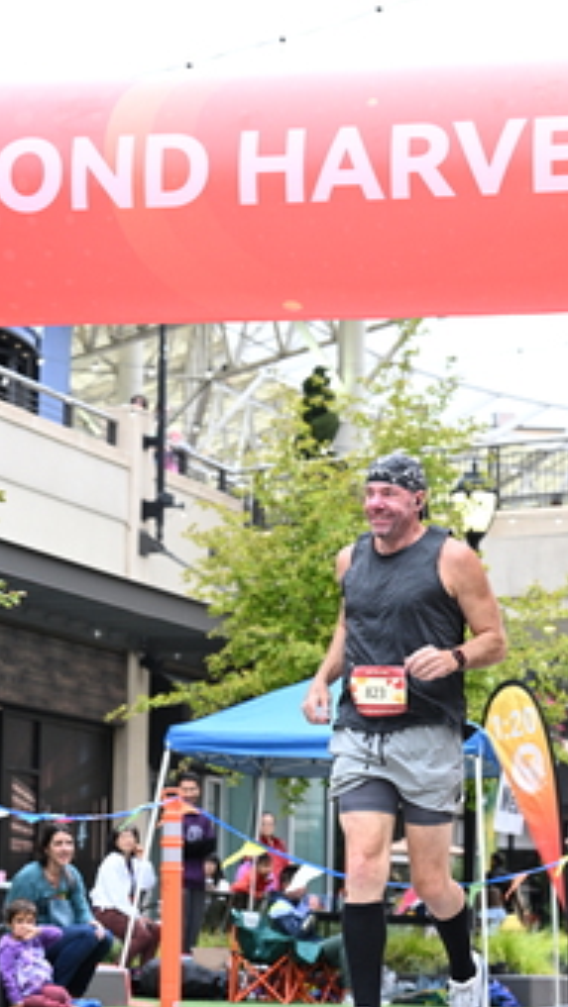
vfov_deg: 18.0
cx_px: 403
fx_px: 3182
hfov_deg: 10.2
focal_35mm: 119
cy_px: 642
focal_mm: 70
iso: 2000
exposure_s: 1/640
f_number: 4
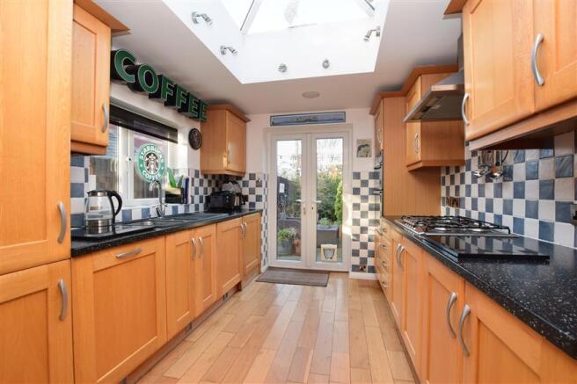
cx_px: 288
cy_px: 192
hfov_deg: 100.4
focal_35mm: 15
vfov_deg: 77.3
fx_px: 240
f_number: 13
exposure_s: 1/15
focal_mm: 10
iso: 400
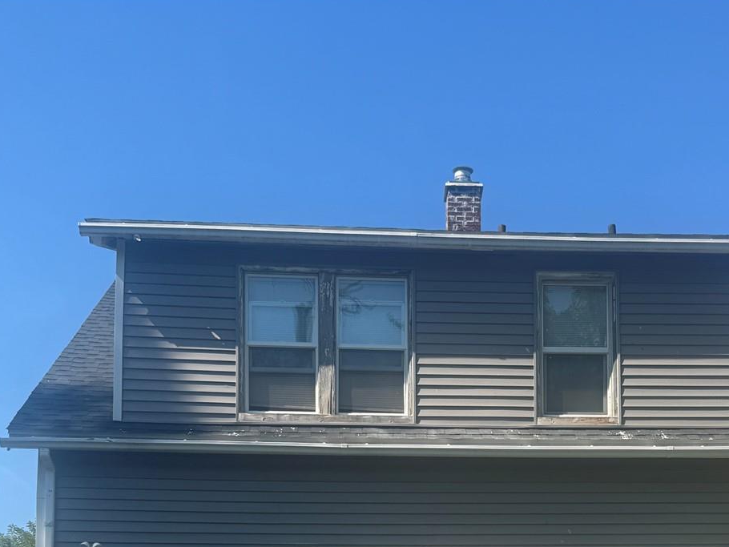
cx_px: 465
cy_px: 609
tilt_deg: +6.1
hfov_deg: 35.3
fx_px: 1138
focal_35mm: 54
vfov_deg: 25.1
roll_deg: +1.0
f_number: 1.78
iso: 80
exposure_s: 1/2959
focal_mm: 6.76
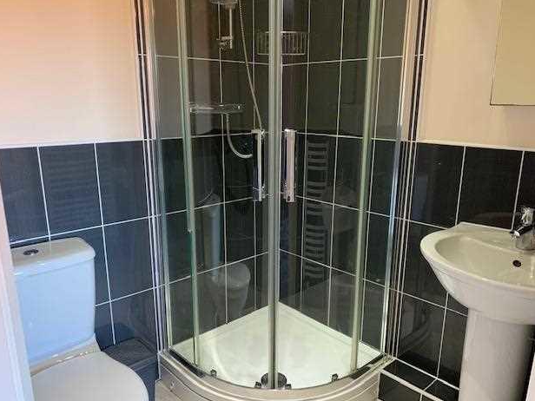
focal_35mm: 27
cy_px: 207
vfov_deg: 51.3
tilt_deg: -15.2
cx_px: 274
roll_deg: -0.8
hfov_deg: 65.3
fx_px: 417
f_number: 1.8
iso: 250
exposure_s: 1/50
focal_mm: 4.25
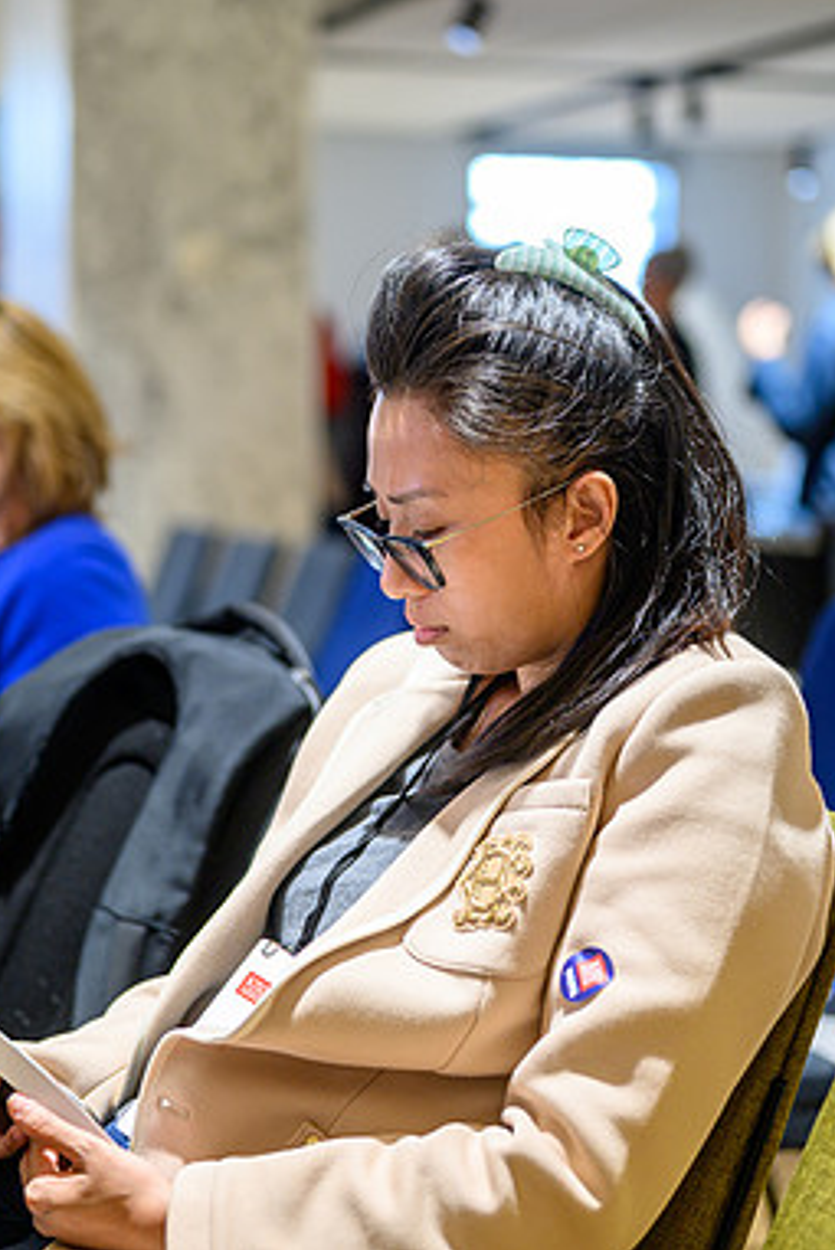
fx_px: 2642
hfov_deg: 17.9
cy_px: 620
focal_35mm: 76
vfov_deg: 26.6
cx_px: 298
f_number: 1.8
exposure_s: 1/125
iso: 800
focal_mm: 50
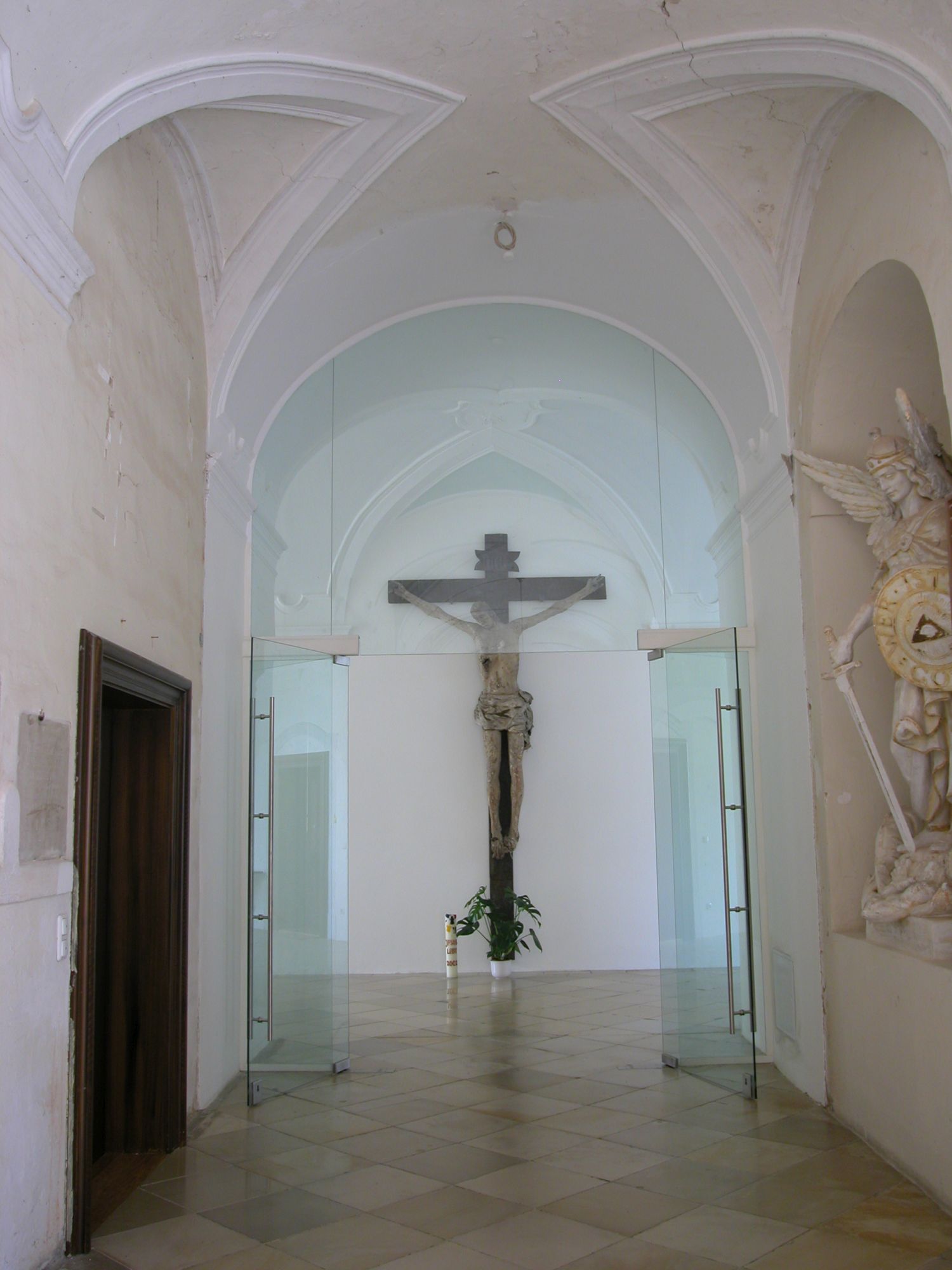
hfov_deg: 46.8
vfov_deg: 60.0
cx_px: 476
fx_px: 1100
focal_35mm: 30
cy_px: 635
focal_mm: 7.7
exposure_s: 1/15.3
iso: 100
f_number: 2.8
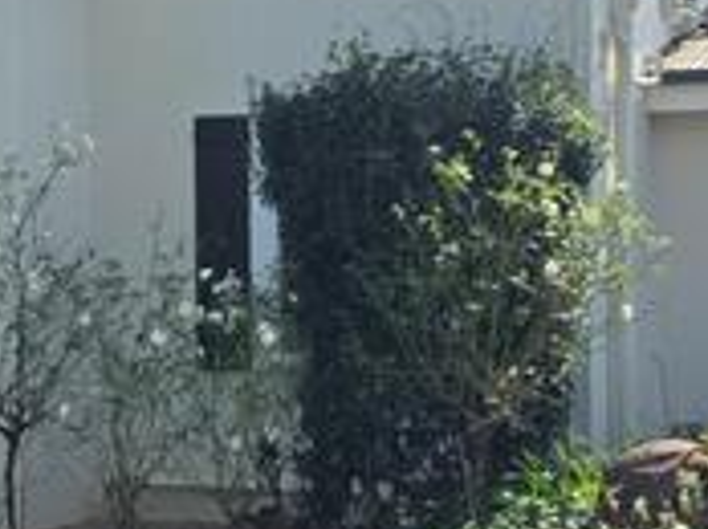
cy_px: 313
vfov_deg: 13.9
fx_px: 2165
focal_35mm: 106
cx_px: 232
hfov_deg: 18.5
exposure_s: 1/3647
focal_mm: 6.3
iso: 80
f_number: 1.7
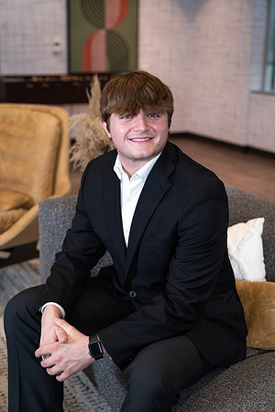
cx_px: 138
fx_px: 573
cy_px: 206
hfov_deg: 27.0
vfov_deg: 39.6
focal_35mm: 50
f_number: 3.2
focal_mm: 50
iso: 100
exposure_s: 1/125
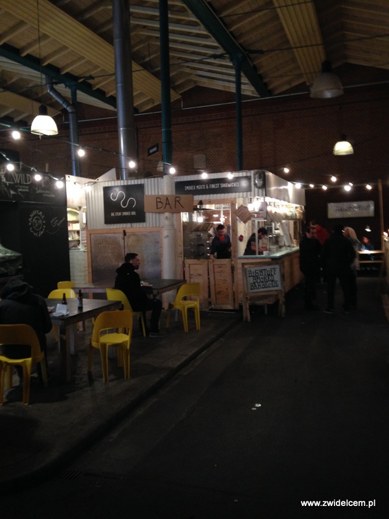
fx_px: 494
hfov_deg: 42.9
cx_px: 194
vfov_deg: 55.4
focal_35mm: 33
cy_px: 260
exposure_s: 1/20
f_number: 2.4
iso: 250
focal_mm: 4.12
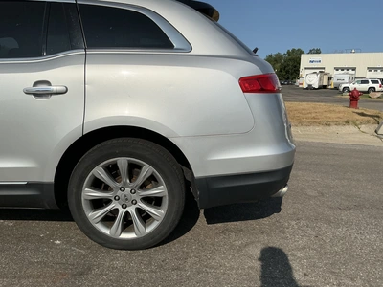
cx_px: 192
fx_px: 310
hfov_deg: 63.4
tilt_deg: -10.1
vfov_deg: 49.7
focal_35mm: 28
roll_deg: -0.4
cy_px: 144
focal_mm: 3
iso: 25
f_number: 1.8
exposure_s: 1/5814
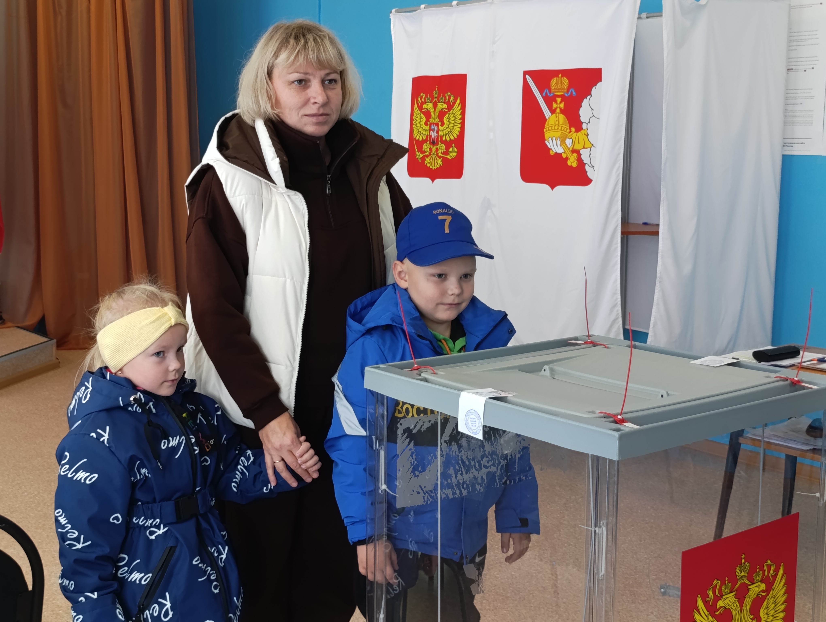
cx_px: 413
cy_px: 311
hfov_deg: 41.2
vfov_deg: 31.6
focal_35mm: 46
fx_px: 1099
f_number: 1.65
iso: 320
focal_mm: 6.14
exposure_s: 1/99.9
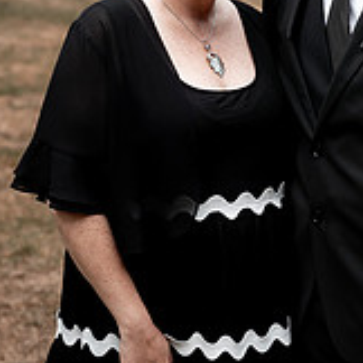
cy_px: 4
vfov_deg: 16.4
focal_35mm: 104
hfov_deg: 16.6
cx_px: 287
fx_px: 1234
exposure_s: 1/1600
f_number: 2.8
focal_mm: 44
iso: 400
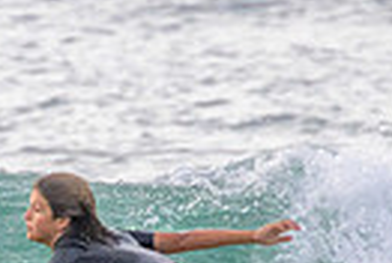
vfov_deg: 0.4
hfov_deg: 0.6
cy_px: 378
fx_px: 38613
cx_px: 9
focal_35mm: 3538
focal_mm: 800
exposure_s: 1/2000
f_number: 11
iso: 4000
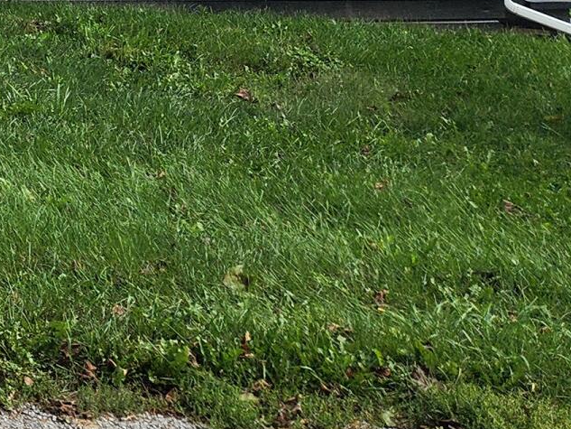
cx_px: -558
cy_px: -487
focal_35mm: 109
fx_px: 1798
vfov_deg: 11.8
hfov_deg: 14.9
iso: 12
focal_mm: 6.4
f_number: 1.8
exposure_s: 1/1332
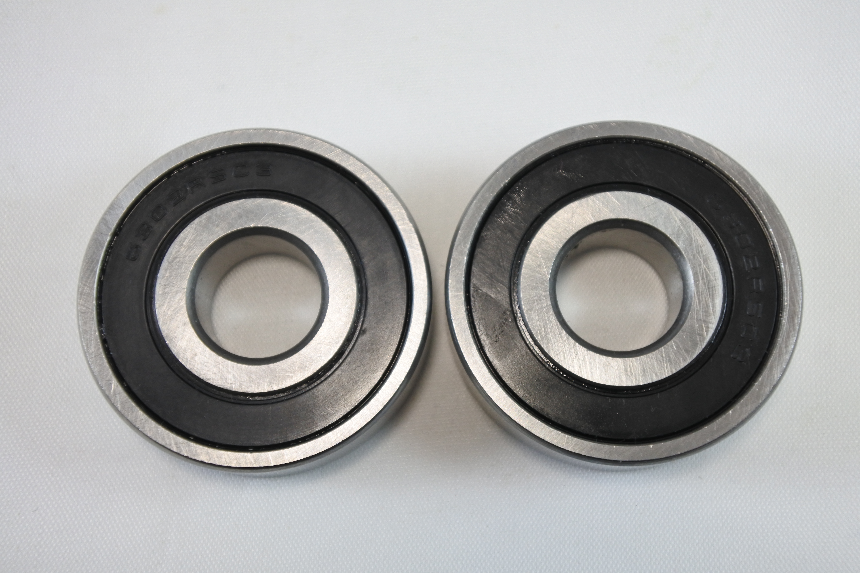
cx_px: 430
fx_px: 1266
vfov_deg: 25.5
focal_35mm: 53
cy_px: 286
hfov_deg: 37.5
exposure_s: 1/160
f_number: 4.5
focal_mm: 19.7
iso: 400
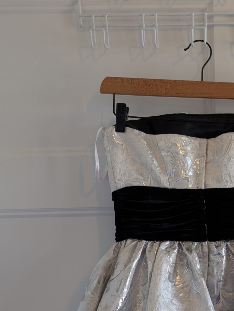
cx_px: 217
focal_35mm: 53
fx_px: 476
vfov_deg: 34.4
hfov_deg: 26.5
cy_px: 270
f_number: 1.68
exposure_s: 1/60
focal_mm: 6.9
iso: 40
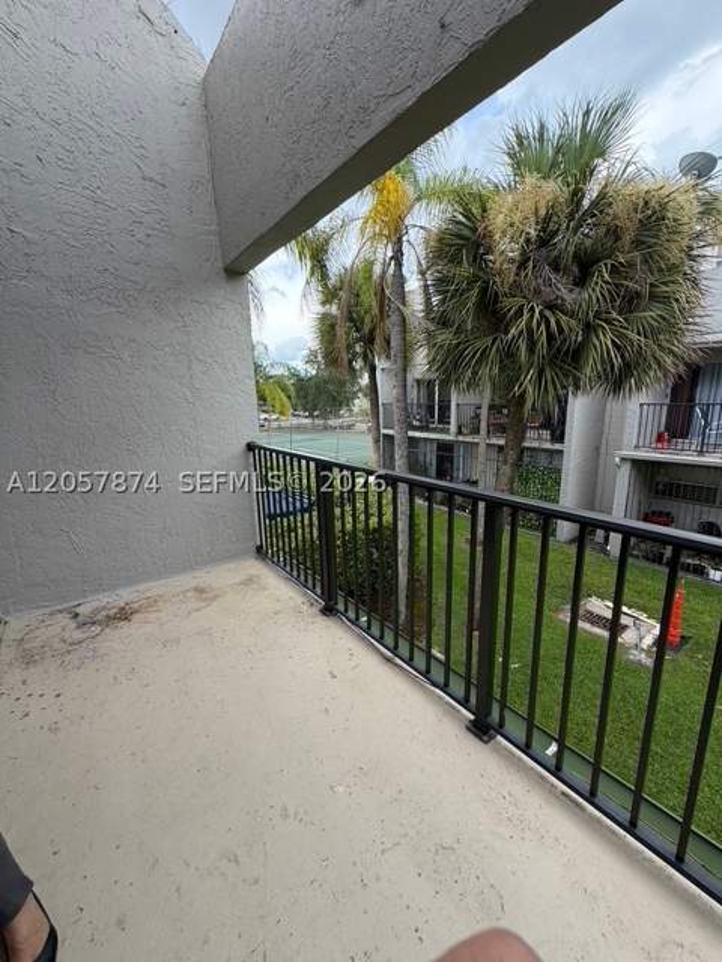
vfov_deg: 102.1
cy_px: 481
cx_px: 361
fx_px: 389
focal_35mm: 14
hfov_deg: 85.7
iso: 50
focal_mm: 2.22
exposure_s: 1/232
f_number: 2.2
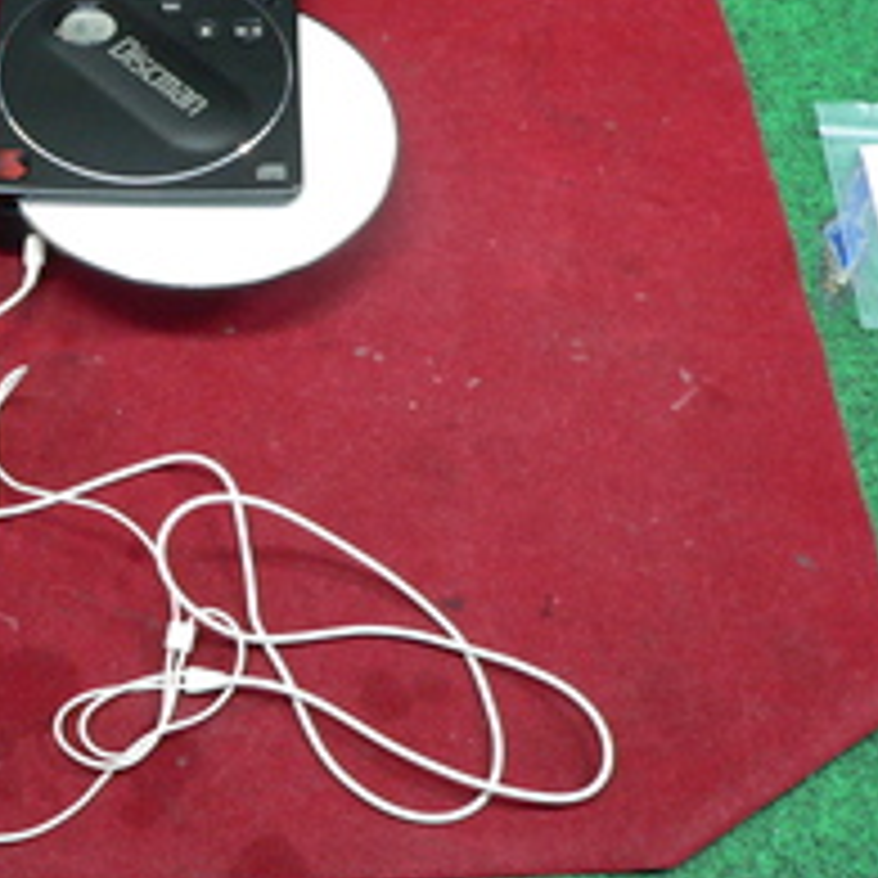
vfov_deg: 27.6
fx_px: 1779
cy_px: 313
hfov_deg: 26.9
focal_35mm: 62
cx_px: 113
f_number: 2.8
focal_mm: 6
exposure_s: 1/13
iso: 200
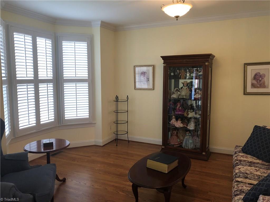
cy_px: 101
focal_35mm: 28
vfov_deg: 49.7
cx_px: 135
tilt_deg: -5.3
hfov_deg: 63.4
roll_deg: -0.3
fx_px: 218
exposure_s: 1/24
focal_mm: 3.99
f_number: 1.8
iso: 40
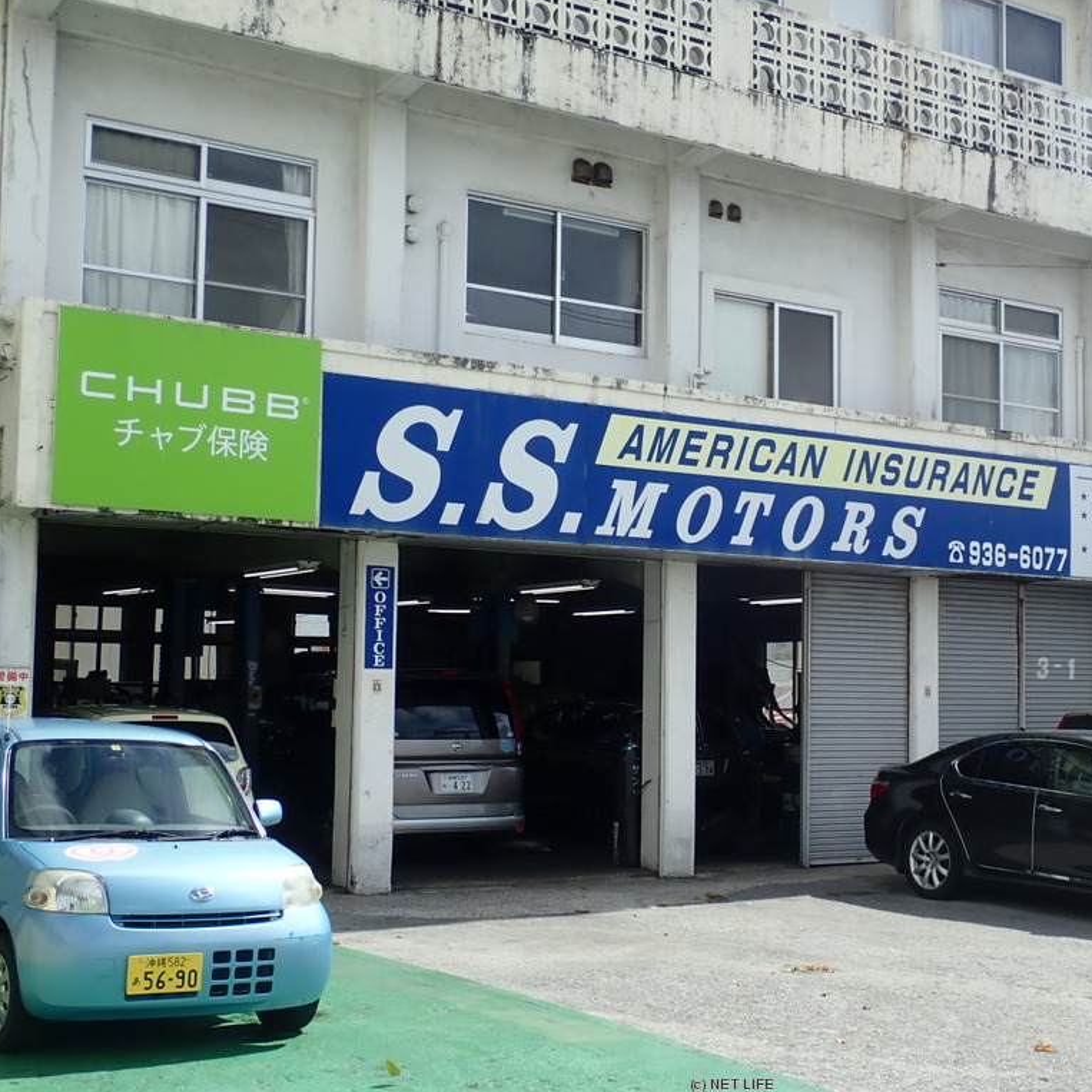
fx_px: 1820
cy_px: 544
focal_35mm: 51
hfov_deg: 33.1
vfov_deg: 33.4
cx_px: 731
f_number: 4
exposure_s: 1/500
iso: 100
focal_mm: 7.86
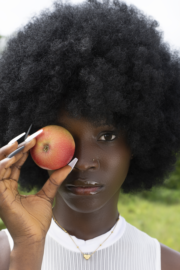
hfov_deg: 18.2
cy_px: 135
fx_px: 562
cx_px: 90
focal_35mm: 75
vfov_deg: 27.0
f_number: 9
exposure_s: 1/160
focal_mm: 50
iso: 100
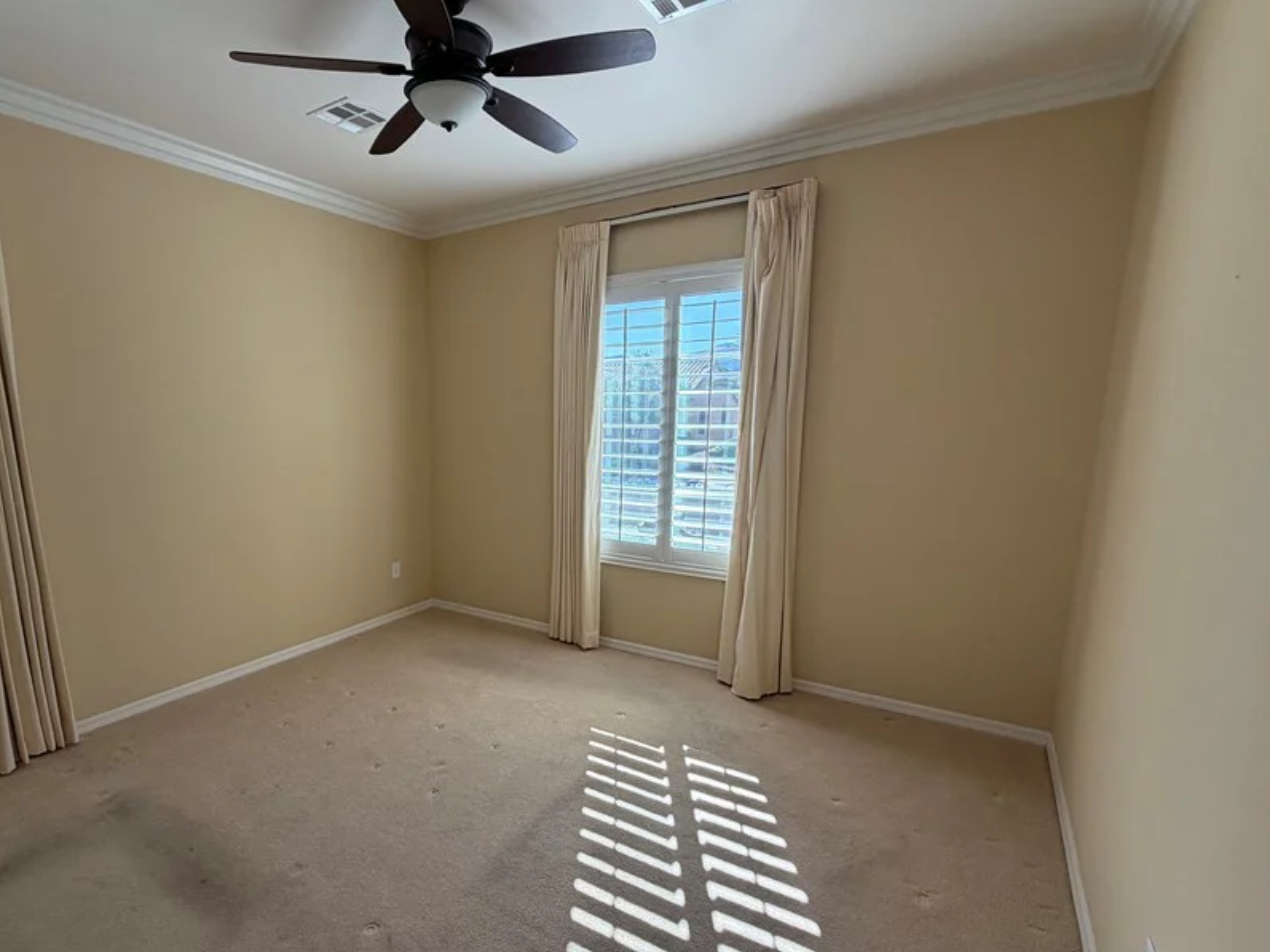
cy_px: 528
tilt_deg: -10.5
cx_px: 511
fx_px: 660
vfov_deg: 71.4
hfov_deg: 86.7
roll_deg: +0.4
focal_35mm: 18
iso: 64
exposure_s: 1/139
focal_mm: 2.22
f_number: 2.2
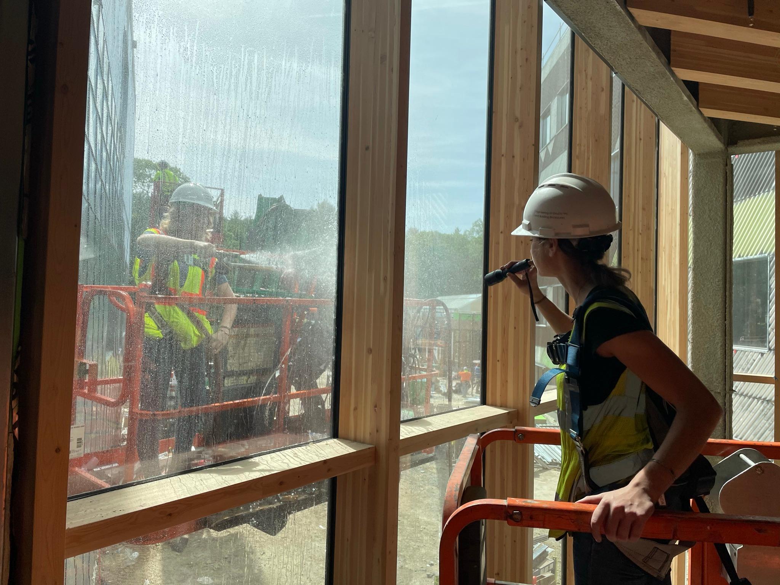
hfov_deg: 67.3
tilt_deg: +2.8
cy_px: 292
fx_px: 586
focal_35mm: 26
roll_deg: -1.6
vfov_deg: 53.1
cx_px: 390
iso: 32
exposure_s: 1/1770
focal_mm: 4.2
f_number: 1.6
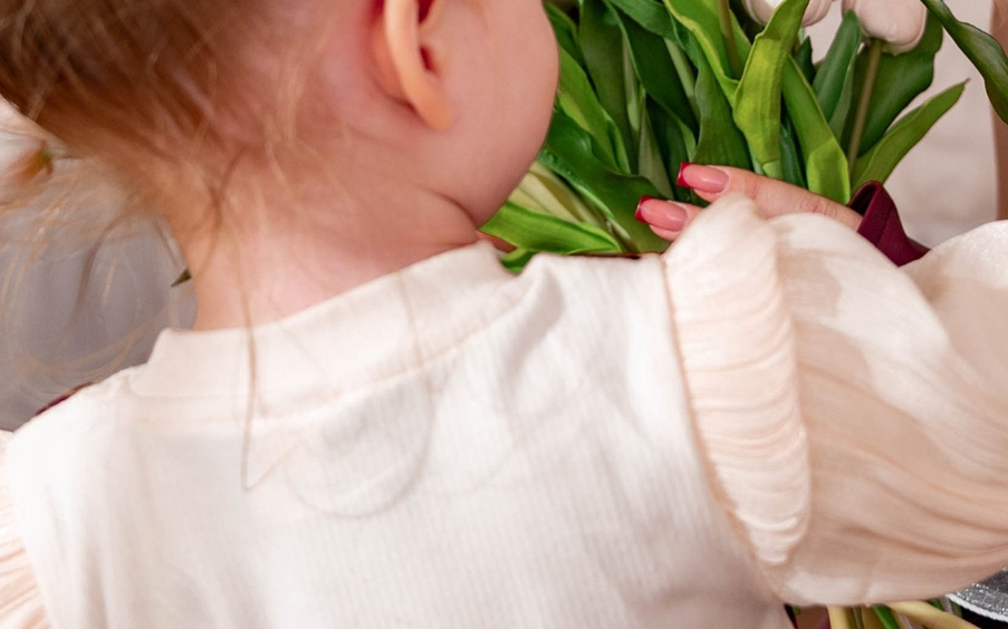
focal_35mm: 104
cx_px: 794
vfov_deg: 12.3
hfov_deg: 19.8
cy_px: -110
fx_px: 2856
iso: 250
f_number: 3.2
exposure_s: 1/250
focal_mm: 36
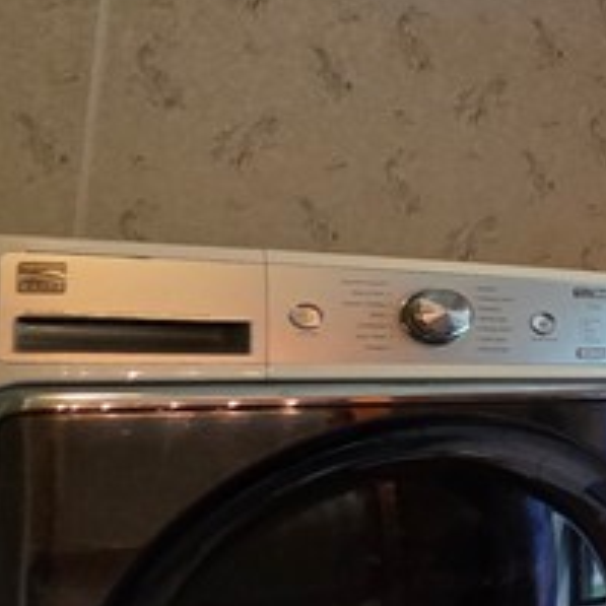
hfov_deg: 14.6
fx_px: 1169
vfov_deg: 29.0
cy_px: 244
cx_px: 1501
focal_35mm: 59
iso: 200
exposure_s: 1/120
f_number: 1.9
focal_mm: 2.2
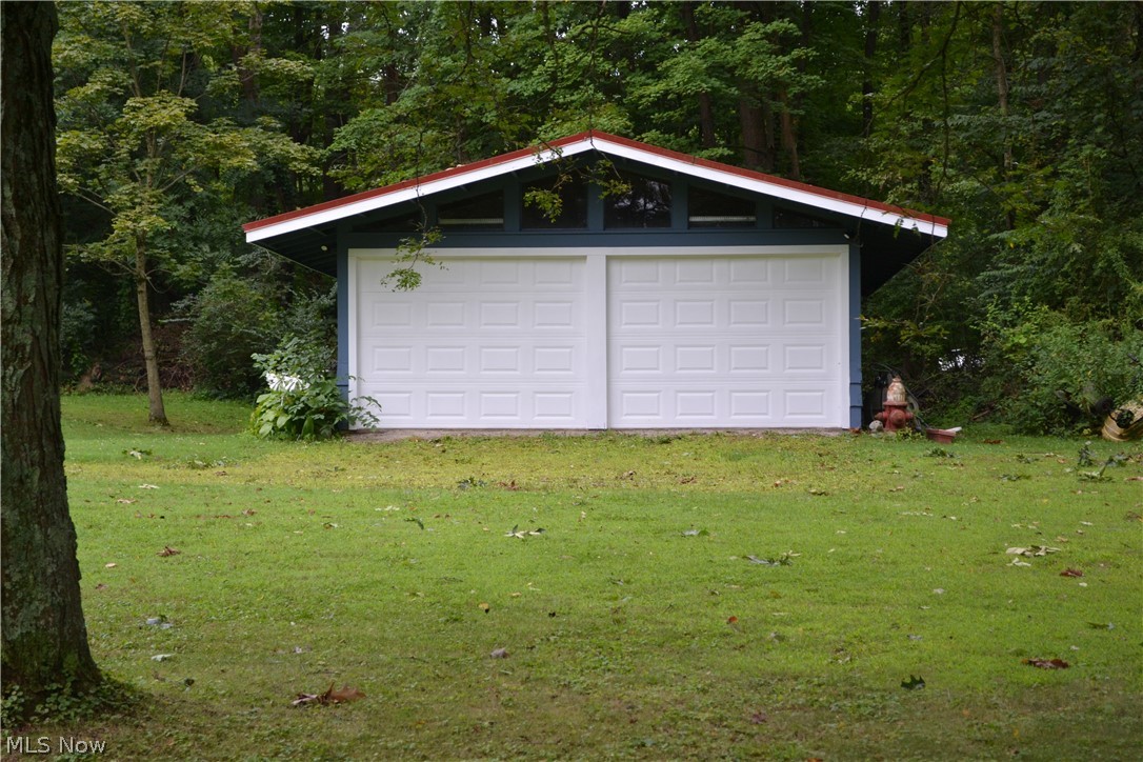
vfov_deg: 20.2
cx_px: 572
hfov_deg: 29.9
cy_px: 381
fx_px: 2143
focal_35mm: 68
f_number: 5.6
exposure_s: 1/125
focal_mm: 45
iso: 180
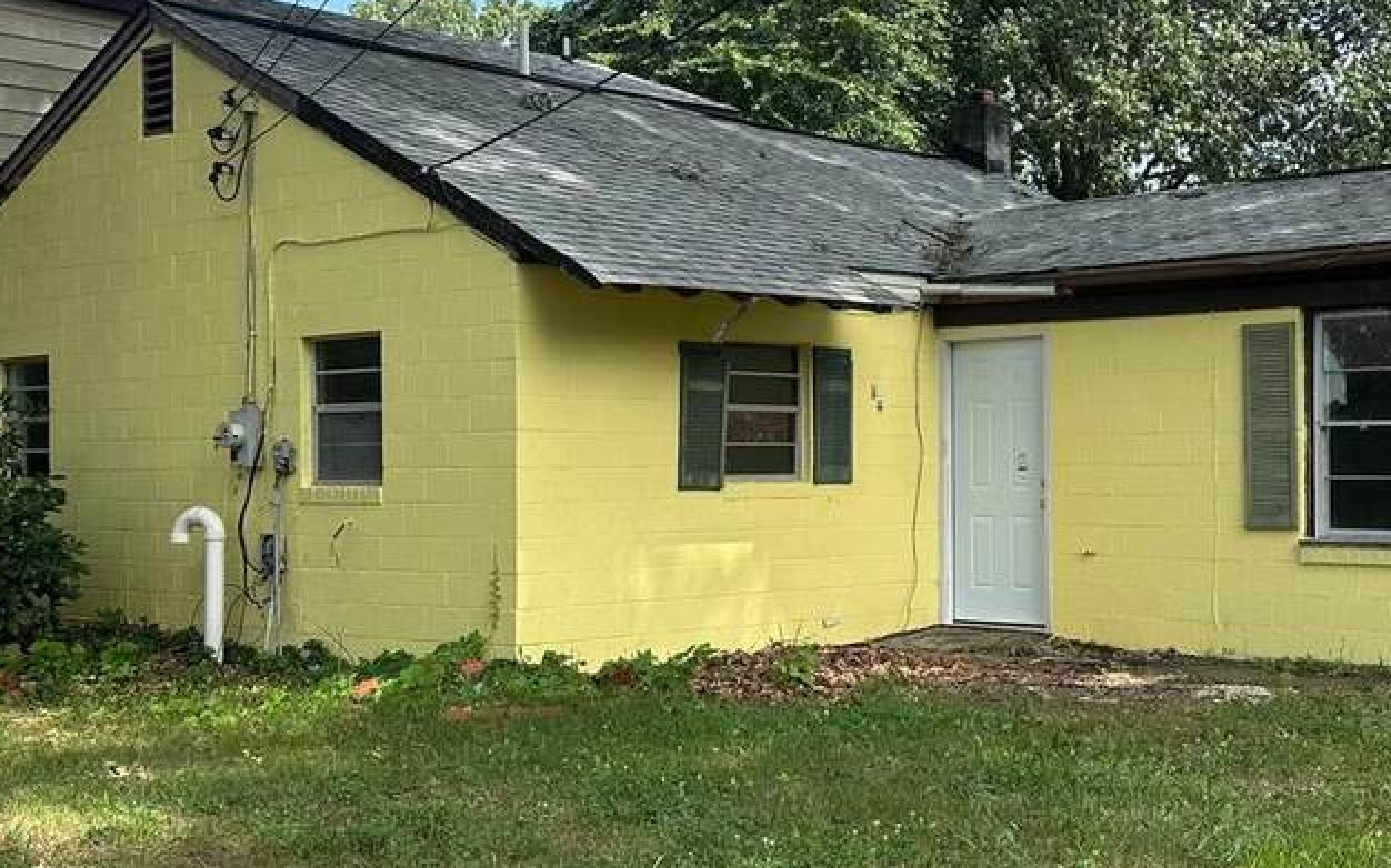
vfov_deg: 24.9
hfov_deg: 38.3
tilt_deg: +1.3
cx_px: 969
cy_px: 446
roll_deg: +0.4
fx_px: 1971
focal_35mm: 52
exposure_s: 1/1562
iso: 80
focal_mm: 6.86
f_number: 1.78
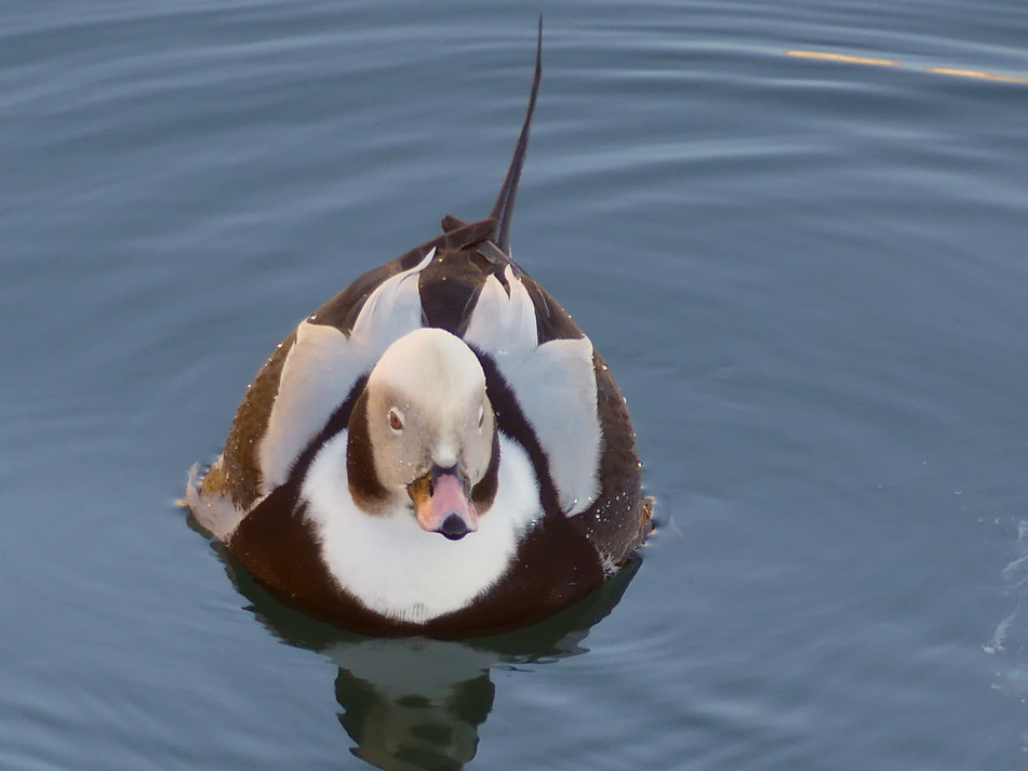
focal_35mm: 1346
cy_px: 417
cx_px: 501
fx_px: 39967
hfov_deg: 1.5
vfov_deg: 1.1
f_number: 2.8
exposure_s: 1/200
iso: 100
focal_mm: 108
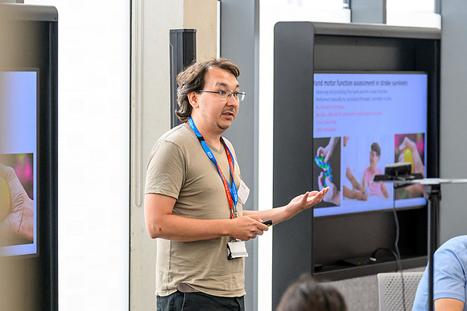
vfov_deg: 9.2
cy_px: 147
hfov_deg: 13.7
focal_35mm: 150
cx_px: 221
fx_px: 1946
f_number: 2.8
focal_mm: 95
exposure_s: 1/1000
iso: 2800
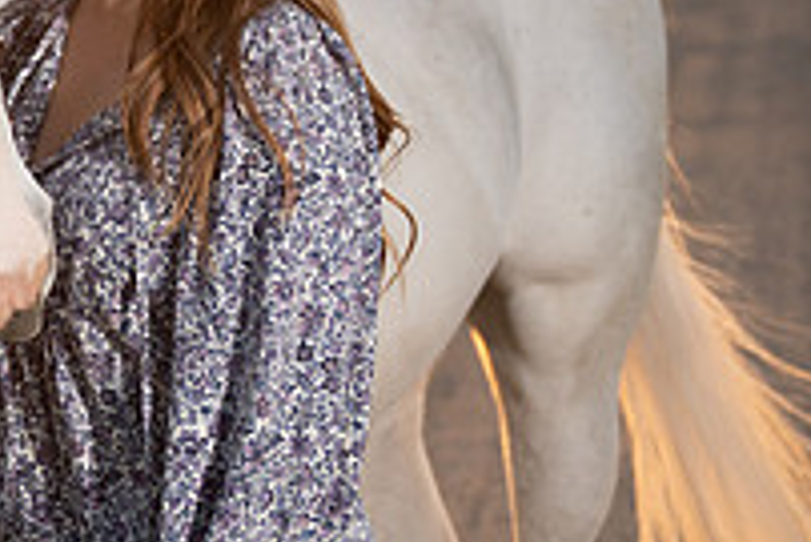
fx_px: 4035
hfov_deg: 11.2
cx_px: -273
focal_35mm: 179
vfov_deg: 7.7
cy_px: 147
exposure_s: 1/400
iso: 100
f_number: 2.8
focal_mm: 45
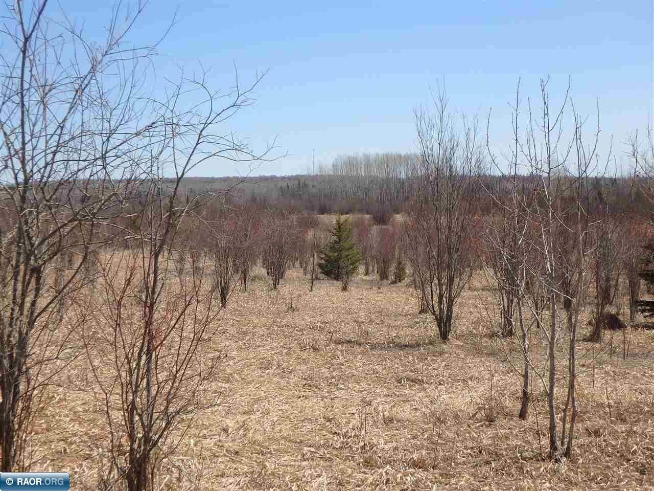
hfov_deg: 38.9
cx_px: 327
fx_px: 926
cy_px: 246
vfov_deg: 29.7
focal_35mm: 49
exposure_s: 1/640
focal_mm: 8.7
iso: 125
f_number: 5.2
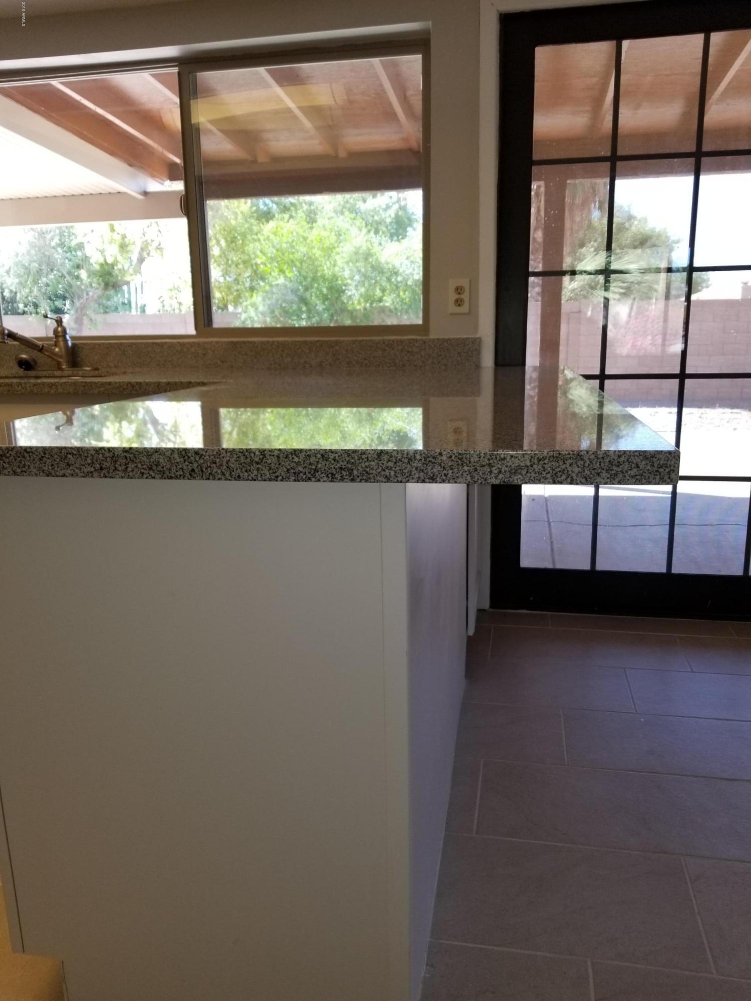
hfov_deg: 53.1
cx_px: 376
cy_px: 500
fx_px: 752
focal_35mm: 26
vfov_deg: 67.3
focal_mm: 4.3
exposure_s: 1/120
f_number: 1.7
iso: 80
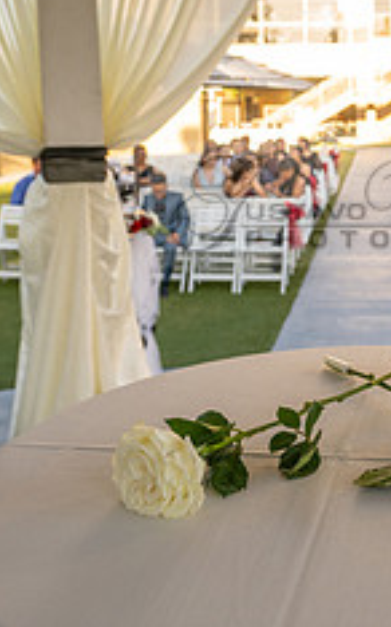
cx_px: 375
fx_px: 802
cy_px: 204
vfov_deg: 42.0
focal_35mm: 47
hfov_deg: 26.2
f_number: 5
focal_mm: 24
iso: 400
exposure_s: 1/320
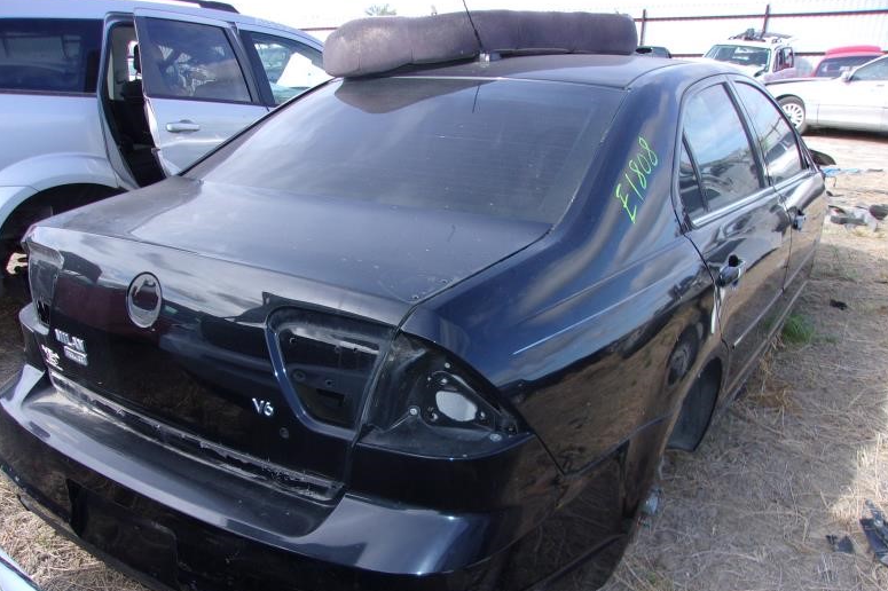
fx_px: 715
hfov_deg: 63.7
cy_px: 329
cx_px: 435
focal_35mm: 29
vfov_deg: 44.9
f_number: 3
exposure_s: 1/280
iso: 80
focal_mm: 4.9
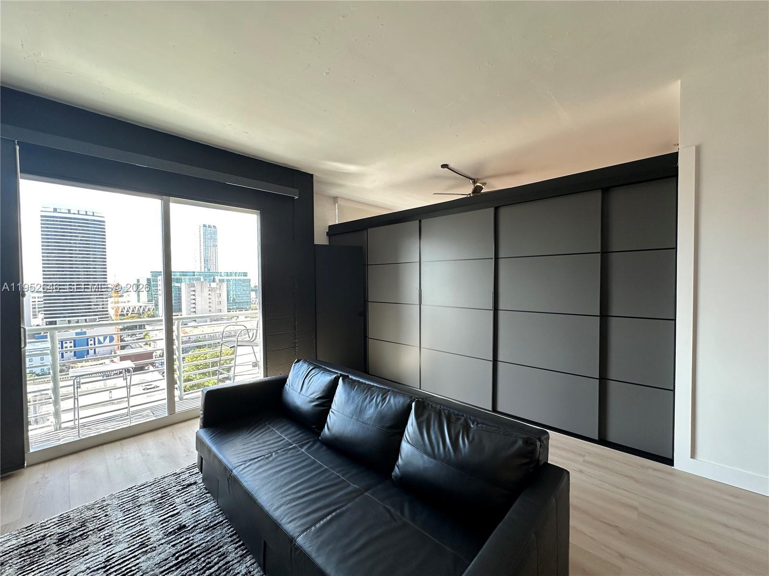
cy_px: 288
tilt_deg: +0.2
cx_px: 384
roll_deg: -0.2
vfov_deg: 85.7
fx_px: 311
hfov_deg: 102.1
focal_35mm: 14
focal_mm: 2.22
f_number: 2.2
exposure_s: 1/99
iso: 80
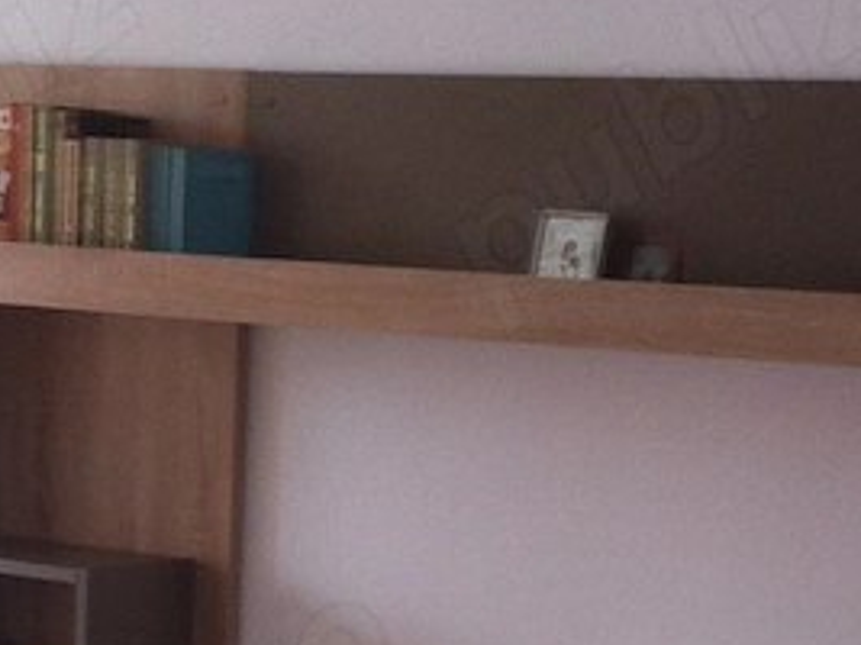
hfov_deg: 15.1
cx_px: 416
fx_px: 3257
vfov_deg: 11.0
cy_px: 911
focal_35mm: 131
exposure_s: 1/15
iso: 125
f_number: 2.8
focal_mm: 3.85
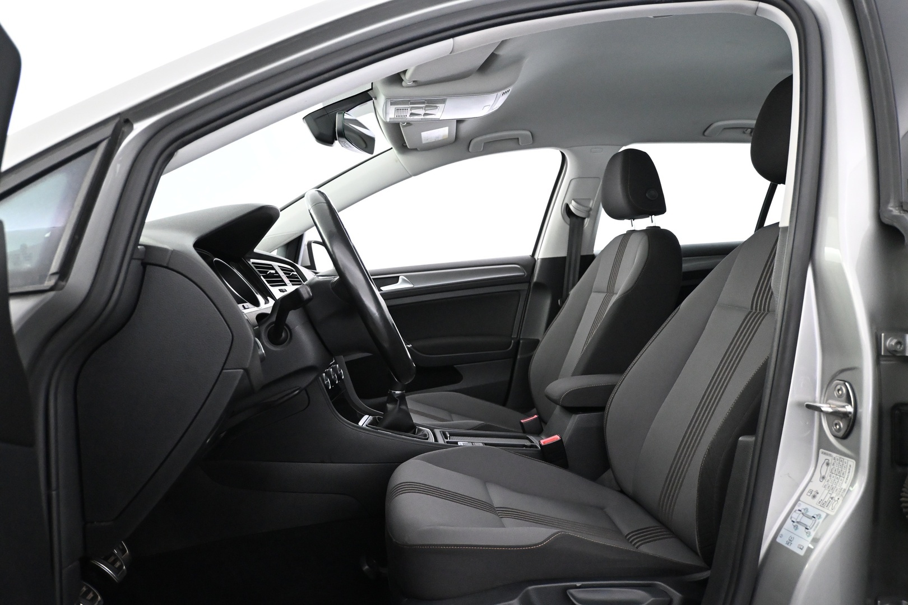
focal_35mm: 27
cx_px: 454
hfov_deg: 67.4
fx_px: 681
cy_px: 302
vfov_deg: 47.9
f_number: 3.5
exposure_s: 1/60
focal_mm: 18
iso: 4500
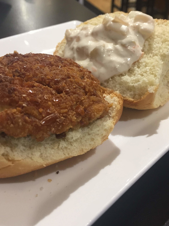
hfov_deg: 39.7
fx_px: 234
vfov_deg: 51.3
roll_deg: -0.3
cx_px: 87
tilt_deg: -36.4
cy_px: 103
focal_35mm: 36
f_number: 2.2
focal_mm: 4.15
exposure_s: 1/30
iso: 50
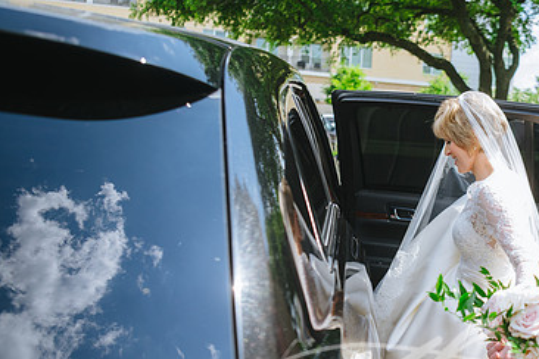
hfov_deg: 48.4
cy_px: 235
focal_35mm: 38
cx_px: 414
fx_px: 569
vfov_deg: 34.8
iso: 400
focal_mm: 24
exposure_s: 1/2000
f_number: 2.8
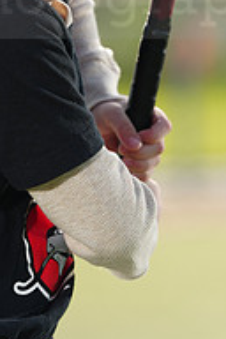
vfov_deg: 3.4
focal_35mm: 605
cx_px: 72
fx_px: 5697
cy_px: -18
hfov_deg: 2.3
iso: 64
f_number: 4.5
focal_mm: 200
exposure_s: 1/250
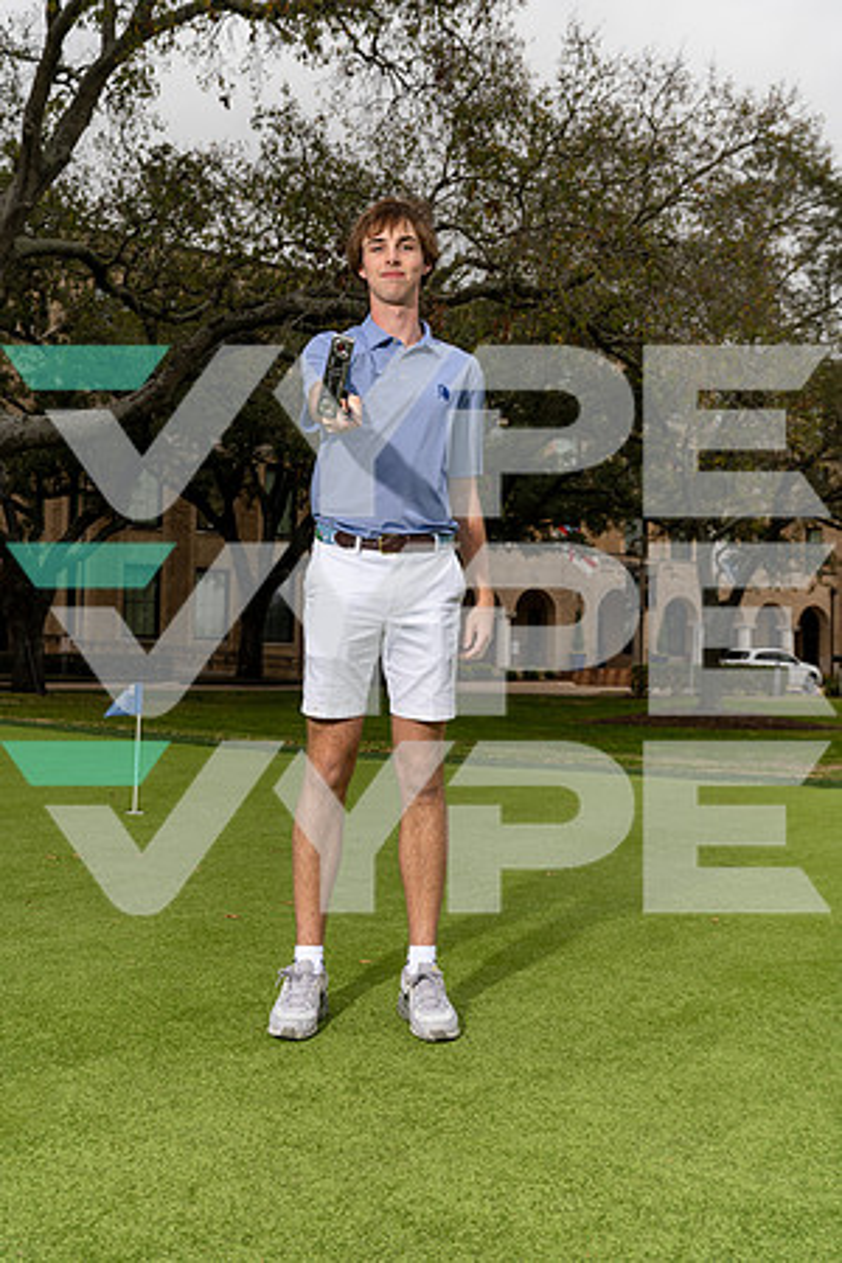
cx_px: 421
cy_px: 632
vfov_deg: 48.5
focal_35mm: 40
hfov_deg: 33.4
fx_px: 1403
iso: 200
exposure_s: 1/250
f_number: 7.1
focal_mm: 40
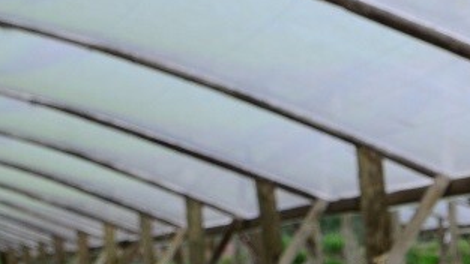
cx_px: 895
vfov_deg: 6.3
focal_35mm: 185
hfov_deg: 10.8
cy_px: 603
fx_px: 2305
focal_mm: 30
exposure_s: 1/80
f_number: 9
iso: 200
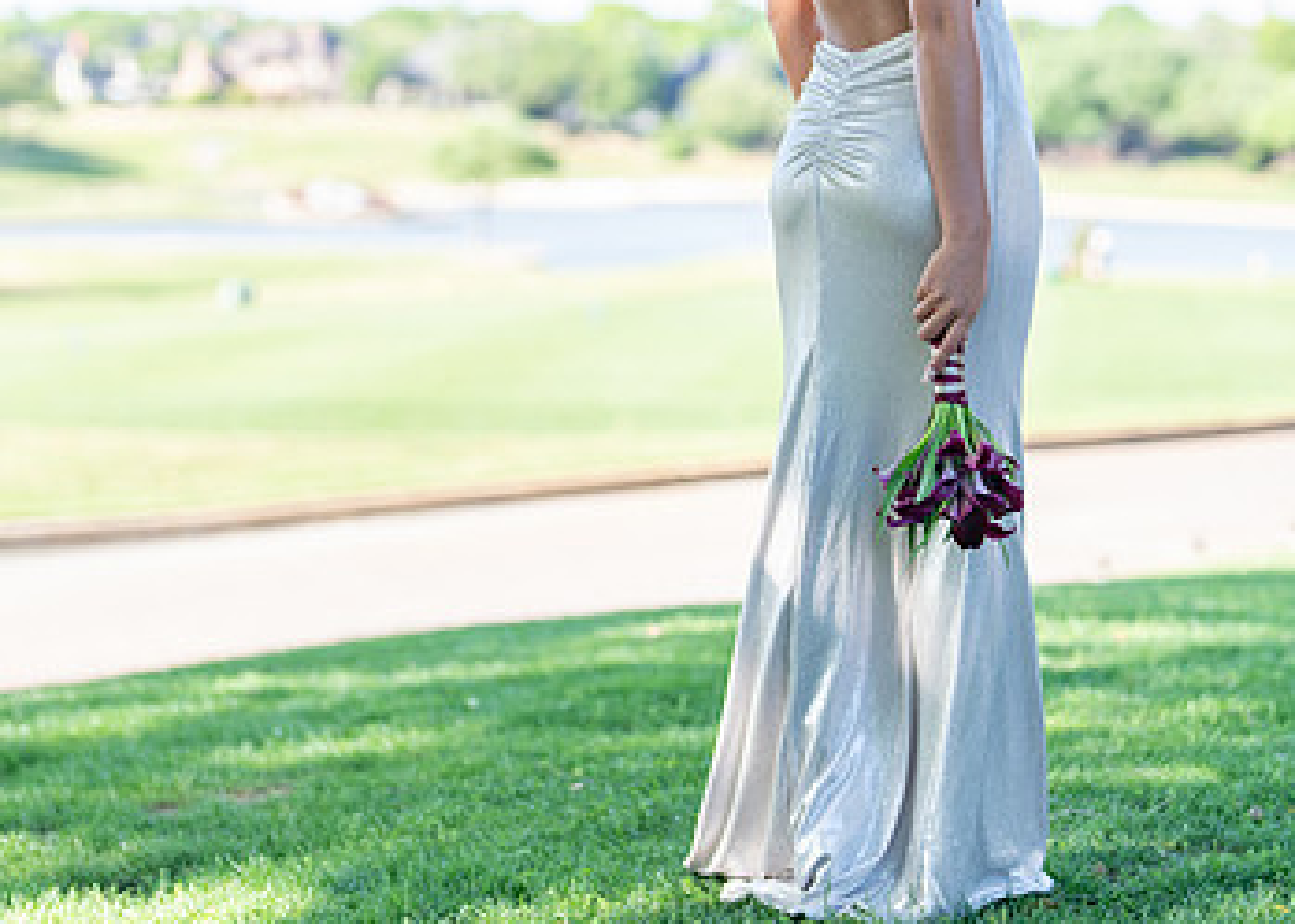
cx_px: 847
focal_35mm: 93
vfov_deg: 15.3
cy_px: 205
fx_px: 3419
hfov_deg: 21.4
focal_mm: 50
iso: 160
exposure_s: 1/1000
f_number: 1.6
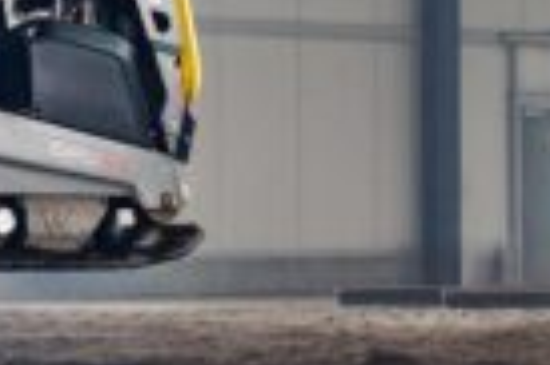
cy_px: 64
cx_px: 554
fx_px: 2930
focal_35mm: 192
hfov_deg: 10.6
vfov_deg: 7.1
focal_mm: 35
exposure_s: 1/125
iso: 640
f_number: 2.8
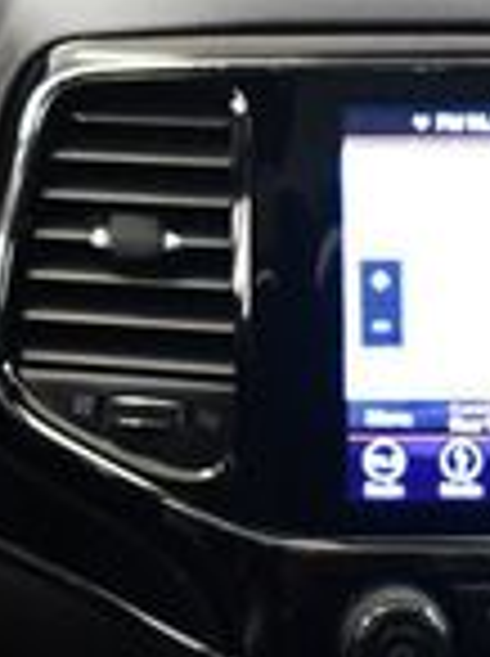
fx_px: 2877
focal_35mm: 152
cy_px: 400
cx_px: -58
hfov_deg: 9.6
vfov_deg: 13.0
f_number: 3.5
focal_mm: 18
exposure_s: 1/80
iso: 3200
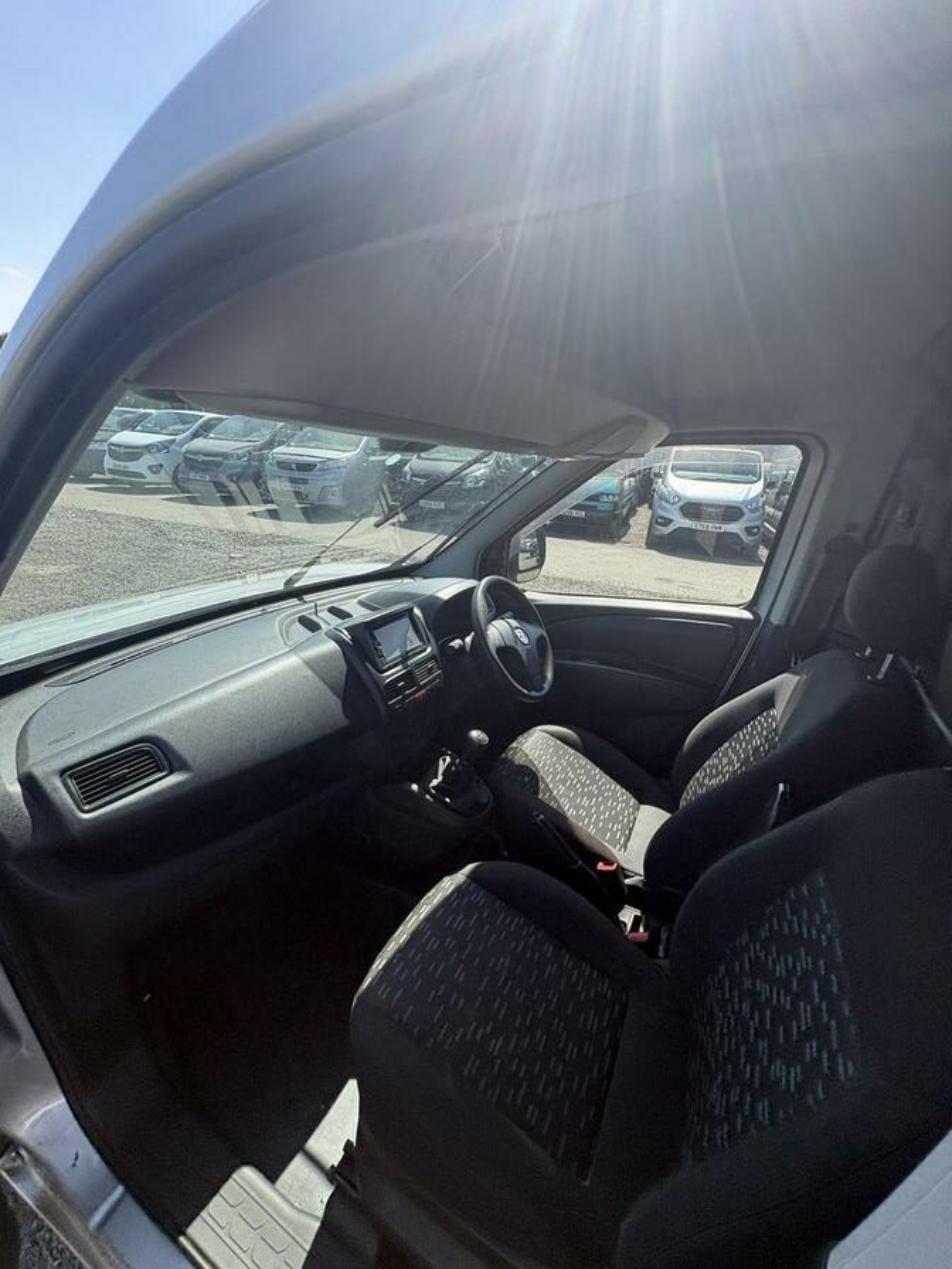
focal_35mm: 14
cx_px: 476
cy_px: 634
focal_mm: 2.22
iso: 40
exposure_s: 1/479
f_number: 2.2
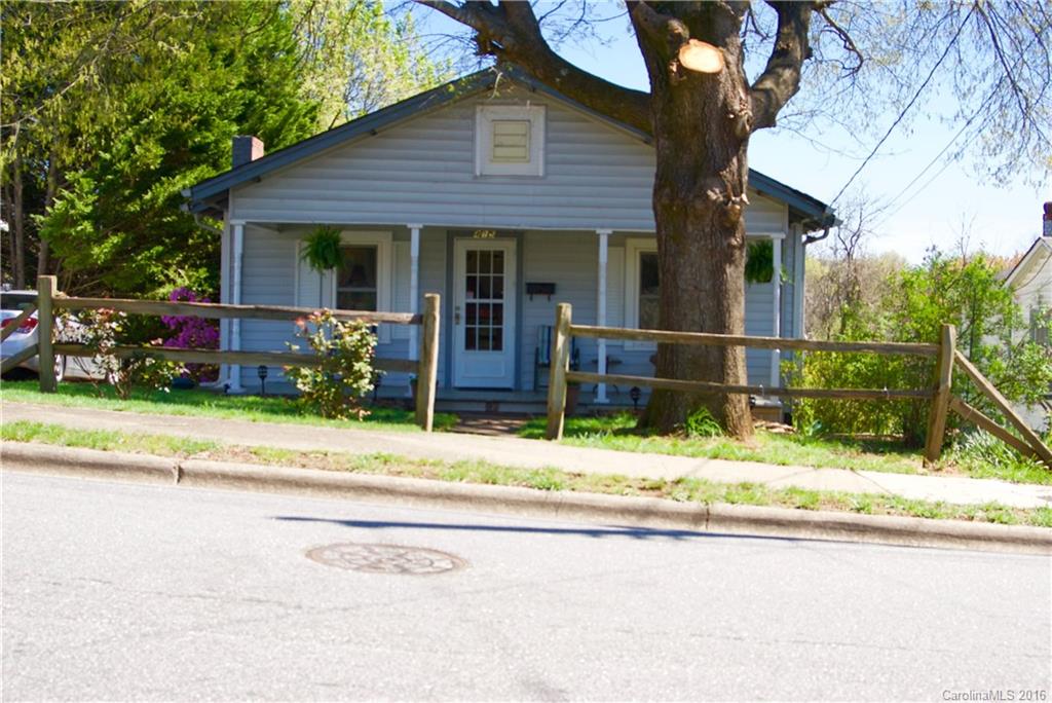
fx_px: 1228
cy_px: 352
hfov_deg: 46.4
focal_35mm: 42
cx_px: 526
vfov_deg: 31.9
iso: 400
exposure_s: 1/640
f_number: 5.6
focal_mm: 28
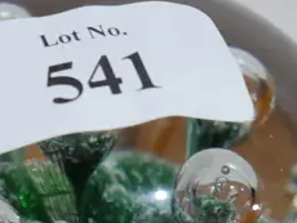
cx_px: 118
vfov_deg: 7.2
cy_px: 280
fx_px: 1761
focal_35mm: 205
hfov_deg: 9.6
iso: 800
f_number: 5.1
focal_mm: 23
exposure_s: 1/60
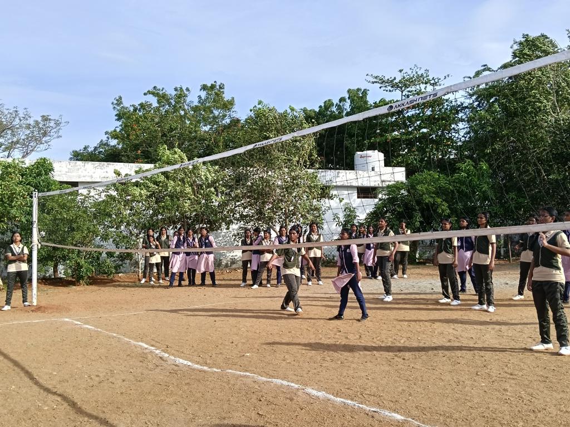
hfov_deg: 55.4
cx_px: 285
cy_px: 214
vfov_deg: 42.9
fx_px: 543
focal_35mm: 33
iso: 50
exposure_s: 1/340
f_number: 1.8
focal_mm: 3.98
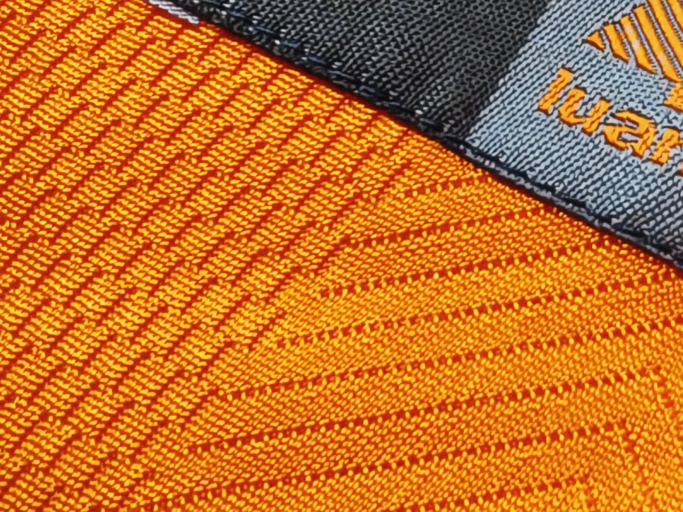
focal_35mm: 69
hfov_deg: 27.1
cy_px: -4
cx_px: 622
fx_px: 1362
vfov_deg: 20.6
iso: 112
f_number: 2.2
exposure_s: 1/50
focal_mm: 2.59
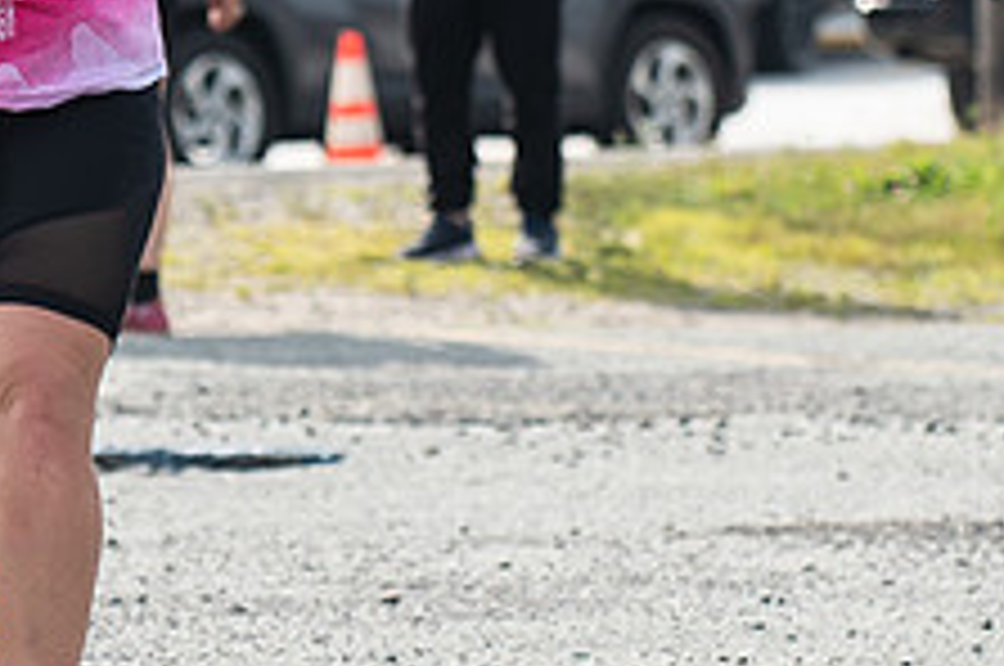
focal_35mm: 472
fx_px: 13144
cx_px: -88
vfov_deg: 2.9
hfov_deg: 4.4
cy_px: -140
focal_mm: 102
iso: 250
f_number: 4.5
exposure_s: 1/1600
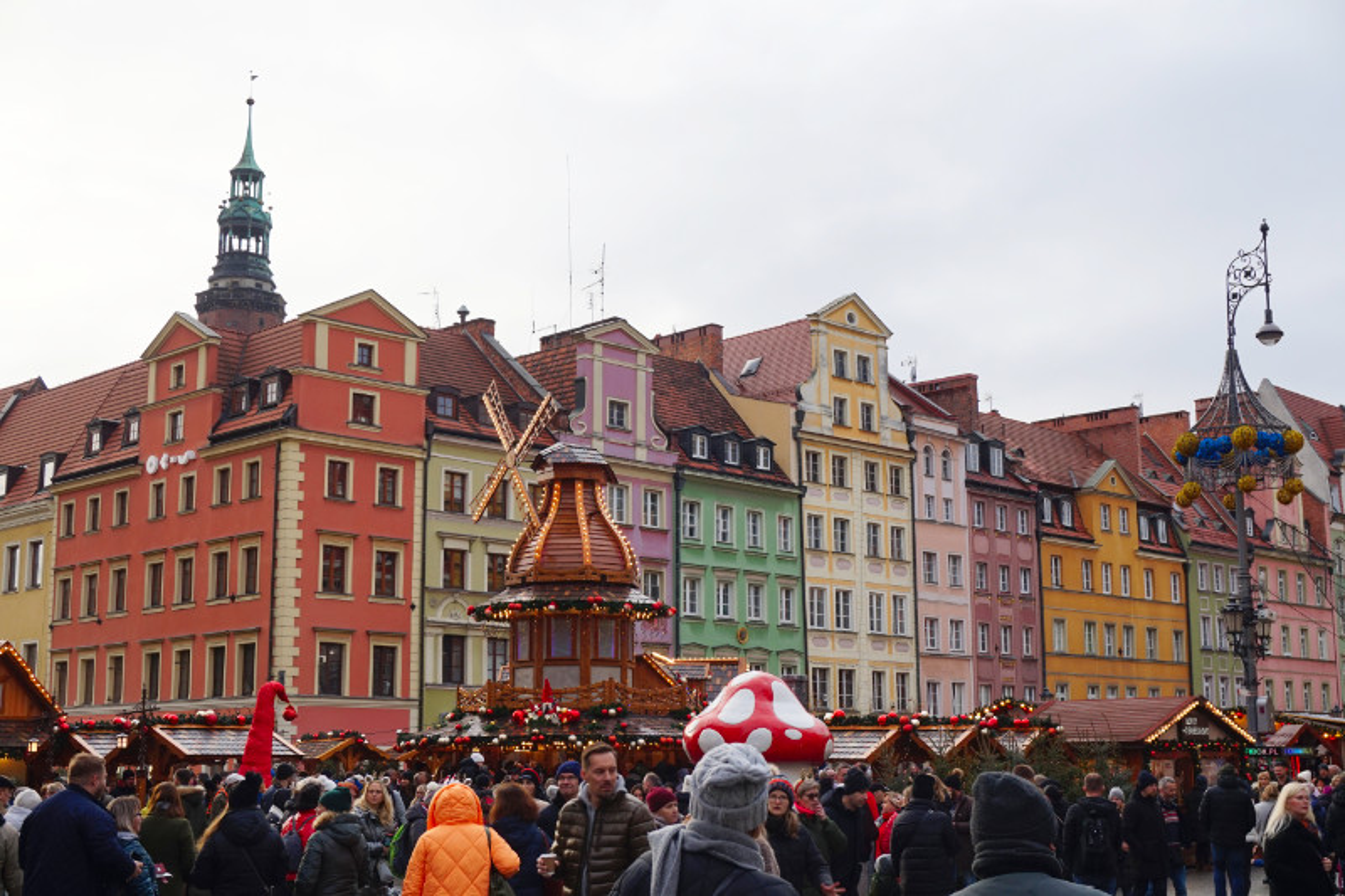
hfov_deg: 42.3
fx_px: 1737
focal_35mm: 46
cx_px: 672
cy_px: 448
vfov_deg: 28.9
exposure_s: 1/80
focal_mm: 31
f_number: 9
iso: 100
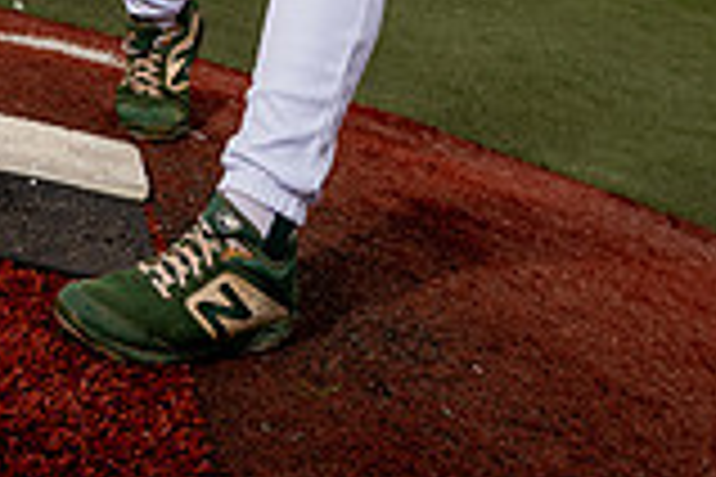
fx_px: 1969
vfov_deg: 12.1
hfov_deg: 20.5
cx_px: 189
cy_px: -518
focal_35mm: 99
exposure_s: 1/250
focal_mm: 35
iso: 250
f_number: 5.6
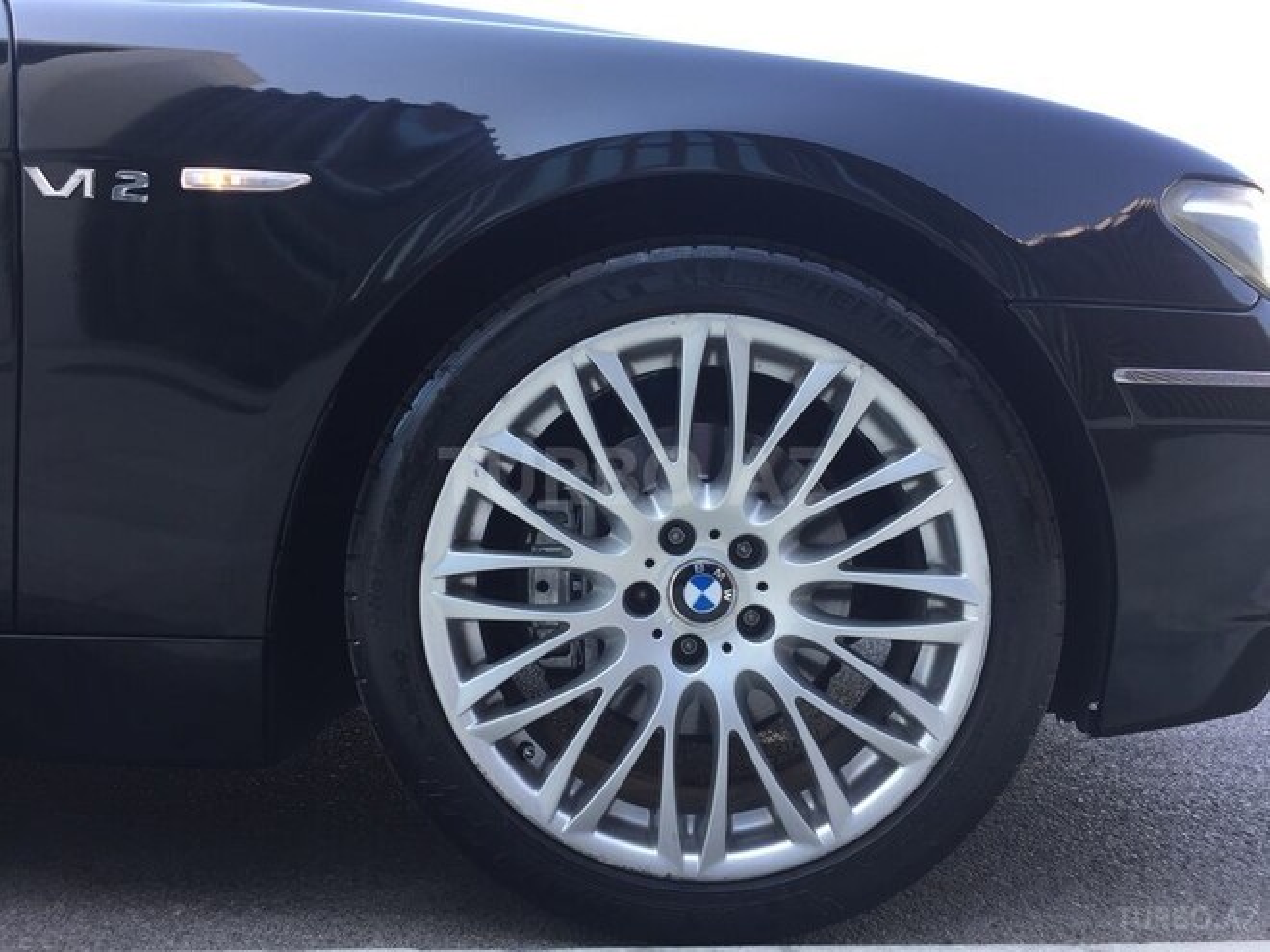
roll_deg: -0.4
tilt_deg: -2.6
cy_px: 476
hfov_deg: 61.7
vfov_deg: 48.2
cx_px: 635
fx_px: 1064
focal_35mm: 29
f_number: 2.2
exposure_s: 1/100
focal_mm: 4.15
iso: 32
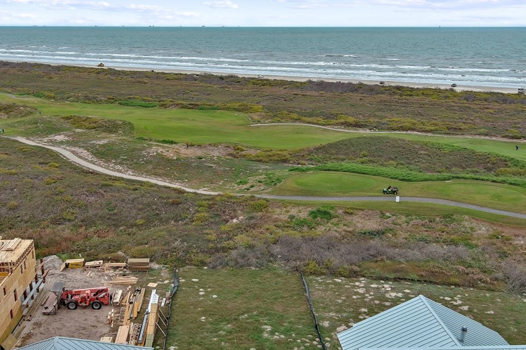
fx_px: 540
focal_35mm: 37
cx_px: 232
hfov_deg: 51.8
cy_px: 210
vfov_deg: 35.8
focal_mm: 10.57
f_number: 2.8
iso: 100
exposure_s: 1/850
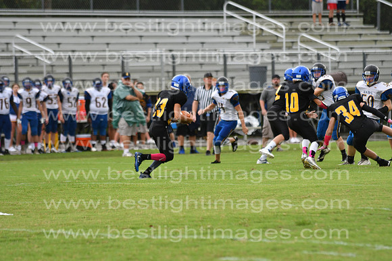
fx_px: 2287
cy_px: 130
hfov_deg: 9.8
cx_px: 196
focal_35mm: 210
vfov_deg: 6.5
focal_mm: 140
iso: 500
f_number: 3.5
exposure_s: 1/2000
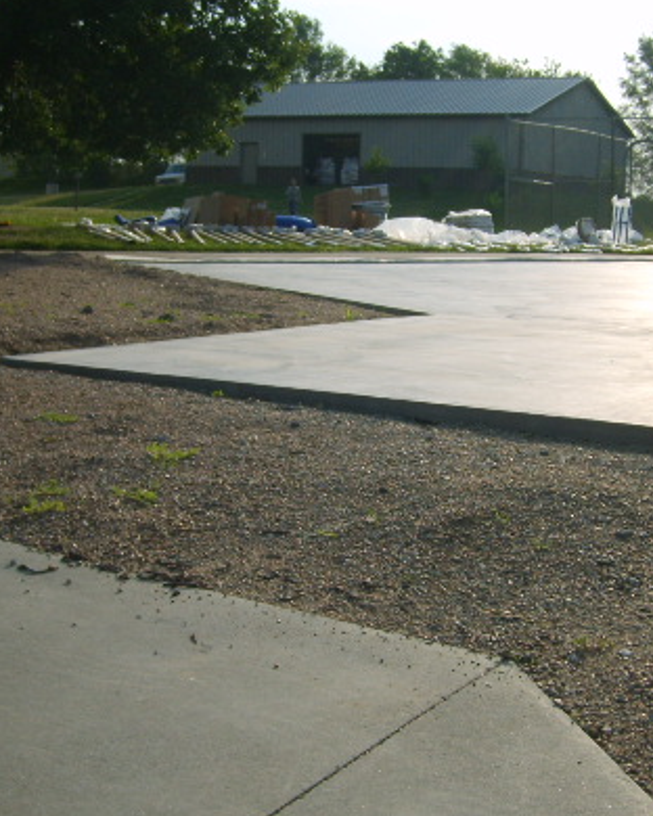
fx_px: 1353
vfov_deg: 33.6
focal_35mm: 56
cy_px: 421
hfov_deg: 27.0
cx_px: 414
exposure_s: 1/250
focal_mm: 5.8
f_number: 7.1
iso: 50
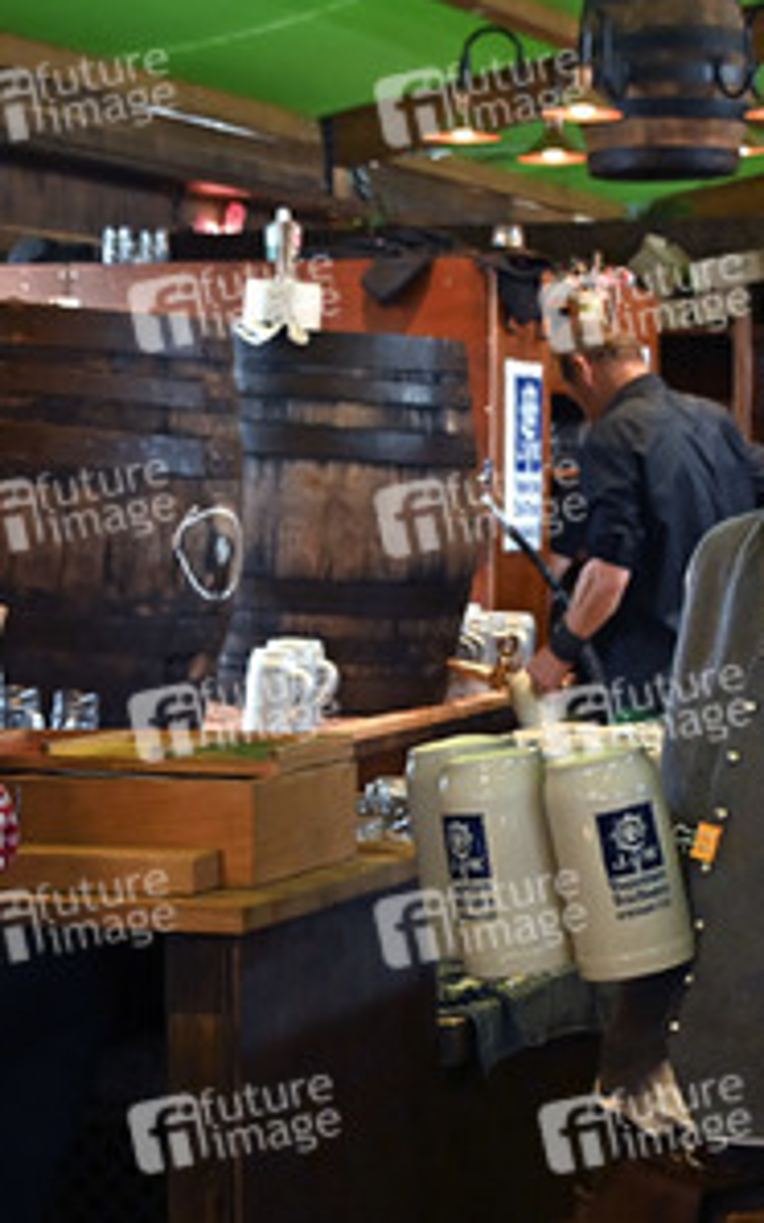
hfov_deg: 13.4
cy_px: 612
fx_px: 3235
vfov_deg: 21.4
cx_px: 534
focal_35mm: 97
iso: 4000
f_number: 5
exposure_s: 1/100
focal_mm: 42
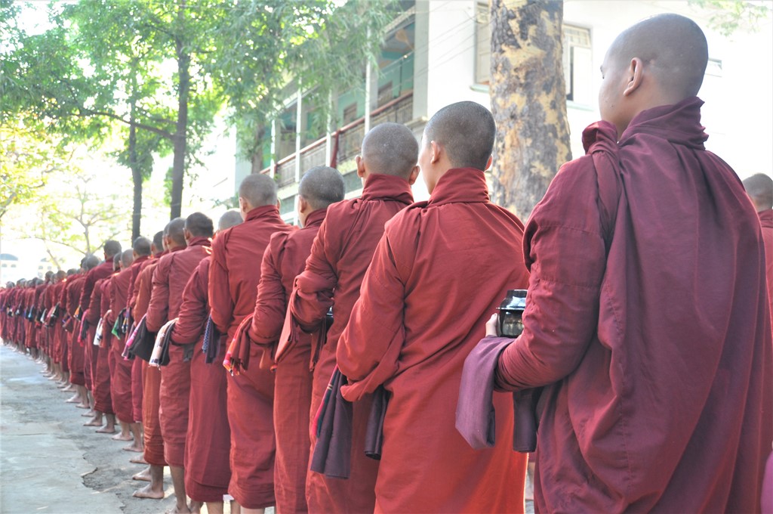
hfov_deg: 53.2
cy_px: 257
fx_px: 772
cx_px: 386
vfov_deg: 36.8
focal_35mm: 36
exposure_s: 1/25
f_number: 3.8
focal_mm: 24
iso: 200
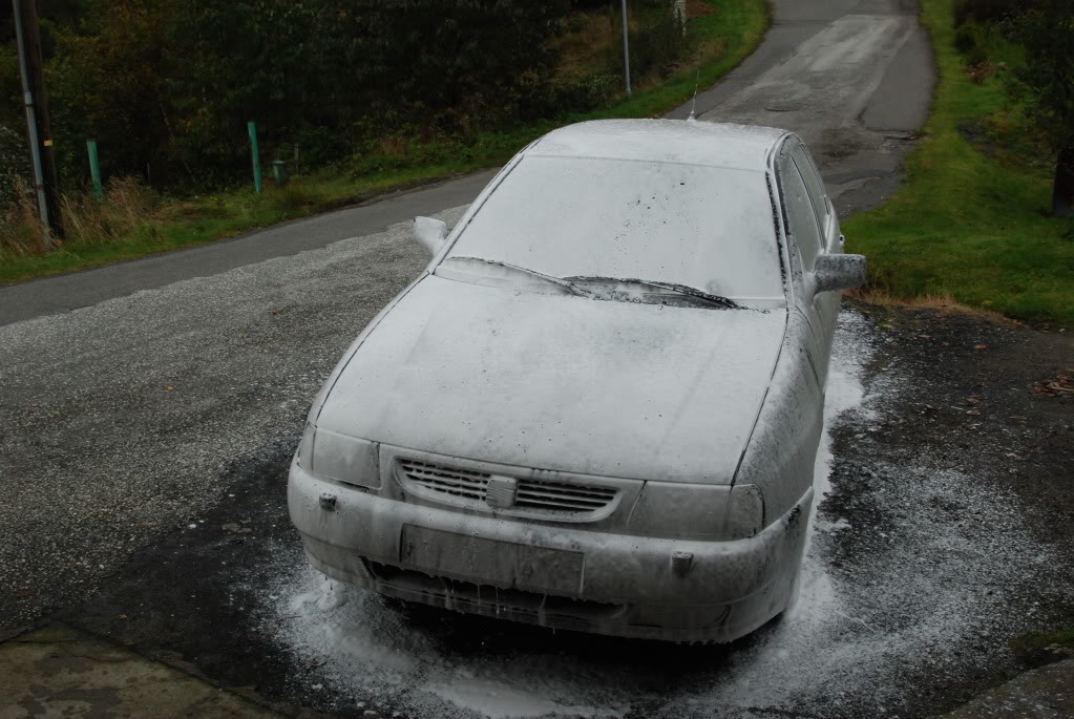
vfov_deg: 37.0
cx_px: 537
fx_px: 1075
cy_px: 360
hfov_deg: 53.1
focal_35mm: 36
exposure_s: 1/320
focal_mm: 24
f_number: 9
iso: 500
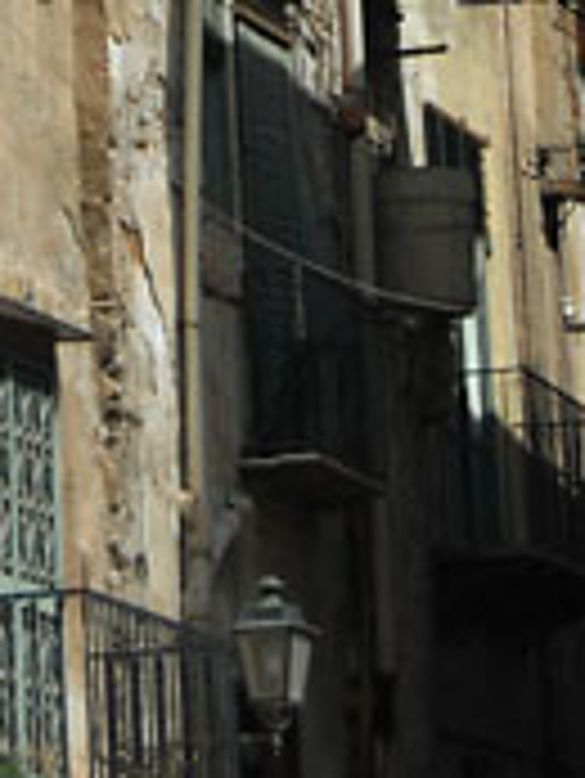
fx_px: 6527
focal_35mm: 290
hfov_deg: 5.1
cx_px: 16
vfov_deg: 6.7
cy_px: -585
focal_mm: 56
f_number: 4.8
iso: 400
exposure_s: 1/1250
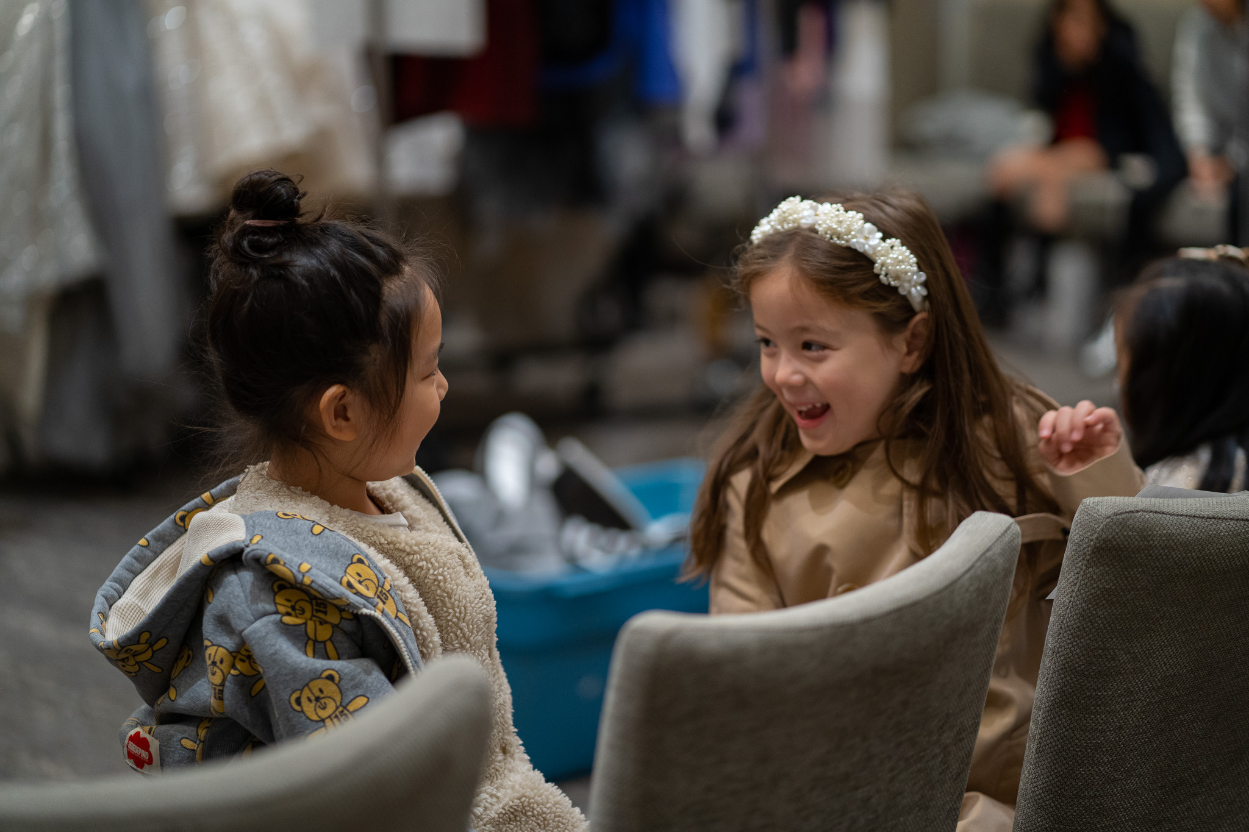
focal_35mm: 85
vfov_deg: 16.1
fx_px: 2949
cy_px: 416
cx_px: 624
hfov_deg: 23.9
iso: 1250
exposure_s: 1/320
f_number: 1.8
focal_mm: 85
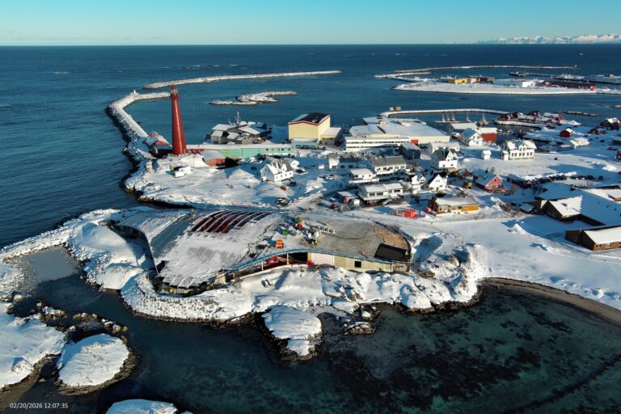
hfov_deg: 63.7
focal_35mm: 29
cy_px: 207
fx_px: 500
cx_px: 310
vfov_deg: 45.0
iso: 100
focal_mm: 10.57
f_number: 2.8
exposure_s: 1/332
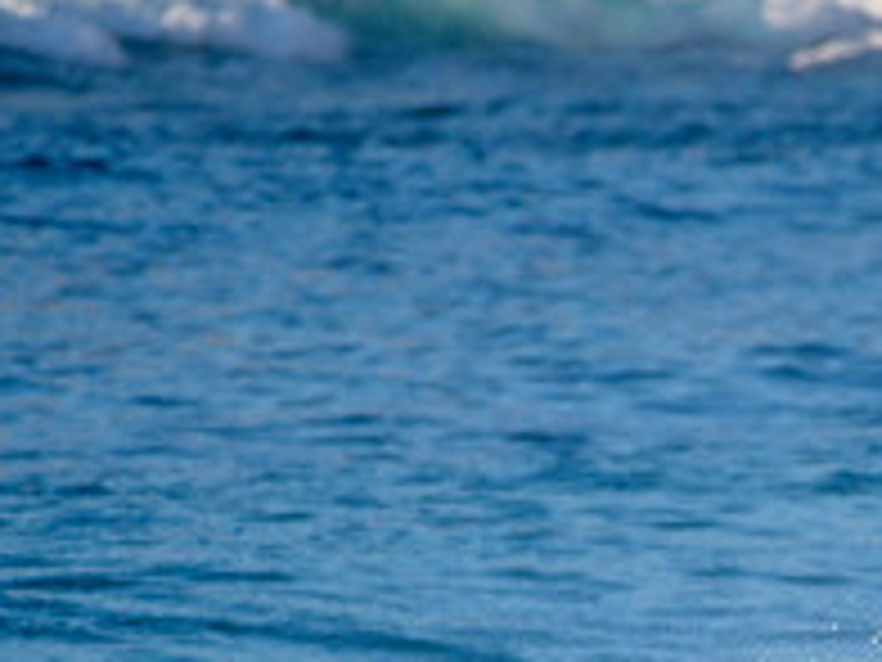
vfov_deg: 1.0
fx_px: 36181
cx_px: 855
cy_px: 750
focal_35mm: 1420
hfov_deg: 1.4
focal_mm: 500
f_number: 5.6
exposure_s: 1/2000
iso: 400
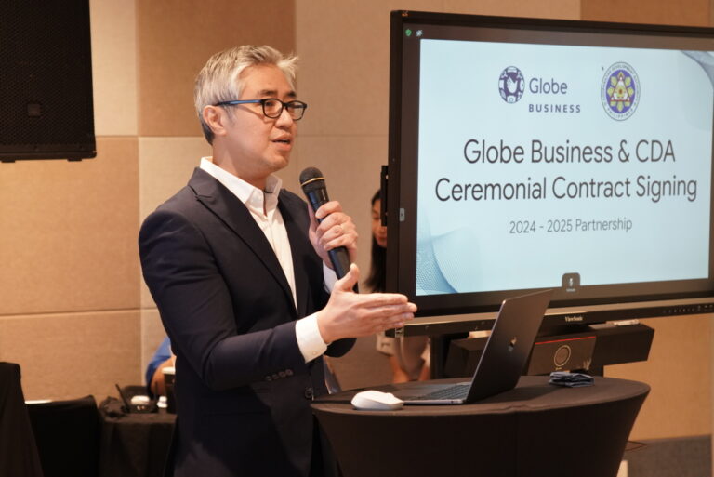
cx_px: 357
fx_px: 2084
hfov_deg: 19.4
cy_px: 238
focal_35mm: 105
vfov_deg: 13.1
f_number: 3.5
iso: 2000
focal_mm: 70
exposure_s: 1/125
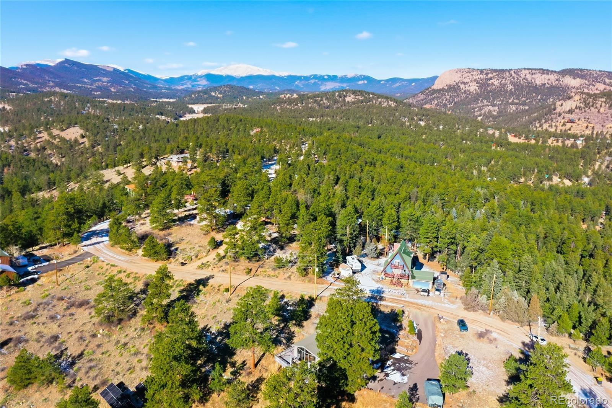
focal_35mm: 28
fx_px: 476
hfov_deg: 65.5
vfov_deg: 46.4
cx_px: 306
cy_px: 204
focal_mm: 10.3
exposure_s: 1/1600
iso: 800
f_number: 8
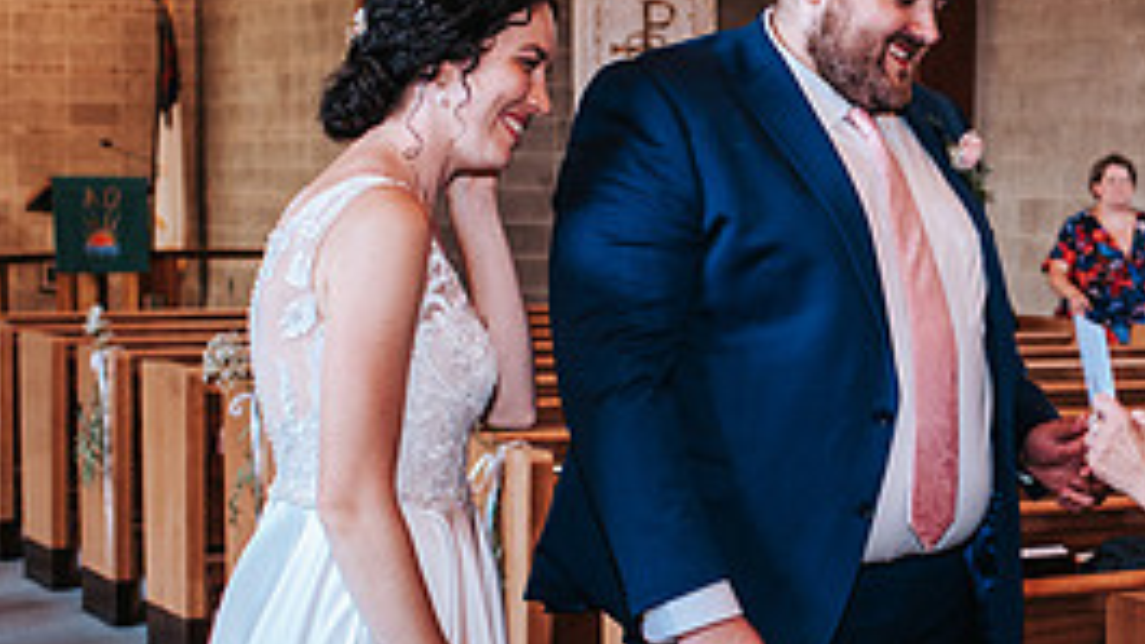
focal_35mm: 88
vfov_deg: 13.7
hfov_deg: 23.5
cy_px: 424
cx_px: 1044
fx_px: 2671
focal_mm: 35
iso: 900
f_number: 3.2
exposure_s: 1/125
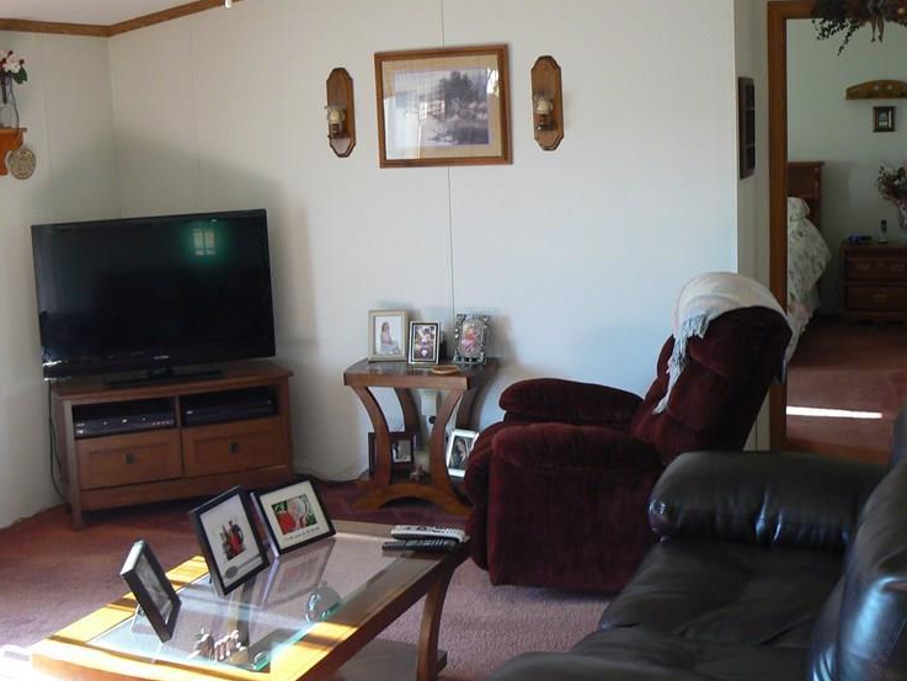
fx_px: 1310
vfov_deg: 29.1
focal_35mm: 50
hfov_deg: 38.1
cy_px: 346
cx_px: 406
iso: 160
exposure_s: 1/30
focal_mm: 6
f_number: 2.8
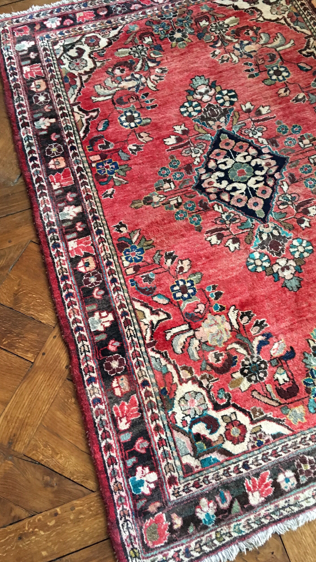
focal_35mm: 32
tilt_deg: -65.5
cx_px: 200
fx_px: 477
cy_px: 280
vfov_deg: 61.0
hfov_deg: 36.4
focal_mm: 4.15
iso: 200
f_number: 2.2
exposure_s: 1/20
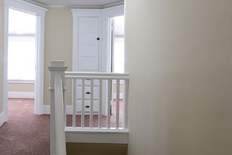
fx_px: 200
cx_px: 52
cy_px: 70
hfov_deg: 56.7
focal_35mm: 31
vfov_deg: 42.3
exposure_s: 1/15
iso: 400
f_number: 6.3
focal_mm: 10
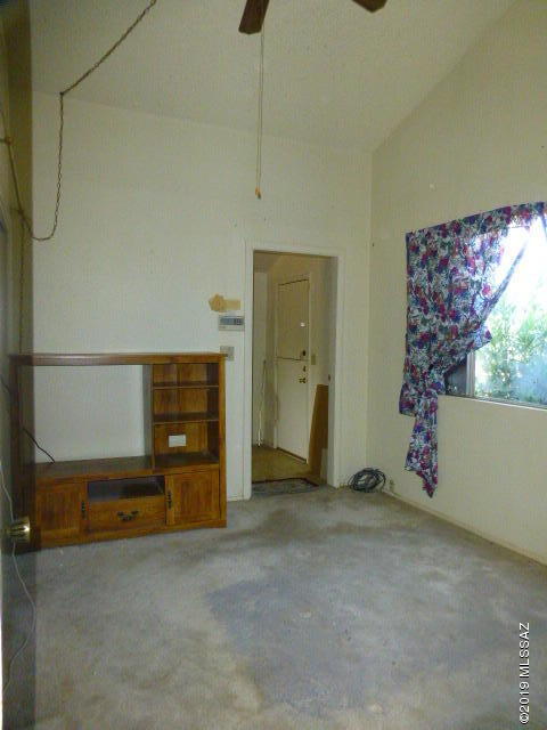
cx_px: 274
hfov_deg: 56.8
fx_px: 506
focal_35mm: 24
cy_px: 365
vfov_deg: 71.6
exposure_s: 1/60
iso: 800
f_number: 3.3
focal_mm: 4.3
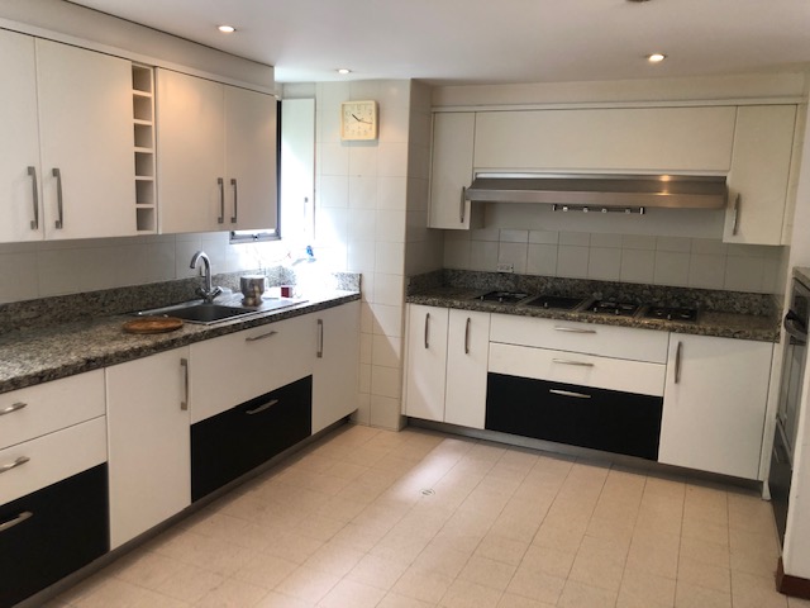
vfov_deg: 49.7
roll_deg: -1.4
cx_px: 405
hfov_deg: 63.4
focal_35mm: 28
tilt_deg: -9.0
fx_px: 655
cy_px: 304
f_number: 1.8
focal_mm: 3.99
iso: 40
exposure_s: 1/24
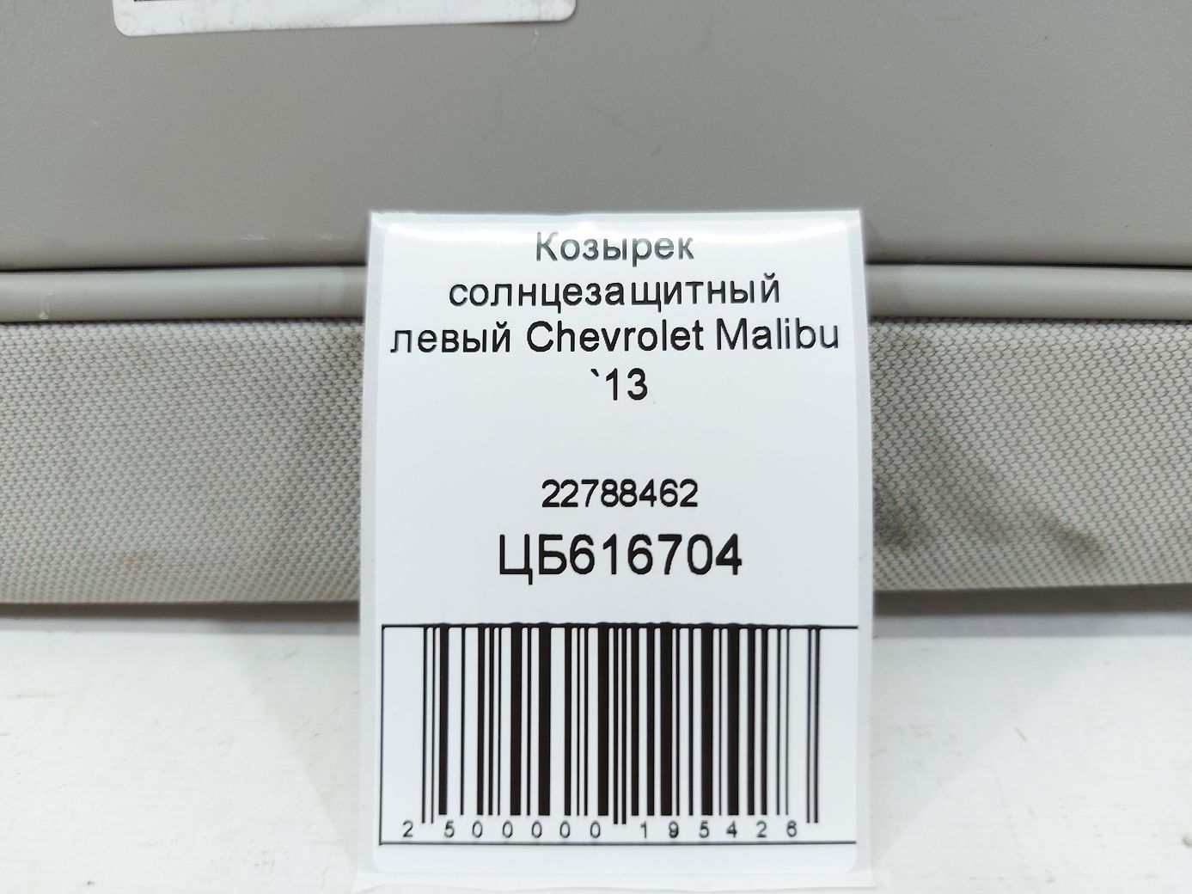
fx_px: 826
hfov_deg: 71.6
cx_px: 596
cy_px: 447
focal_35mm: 24
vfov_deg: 56.8
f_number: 1.8
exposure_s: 1/50
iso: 64
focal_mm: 5.23
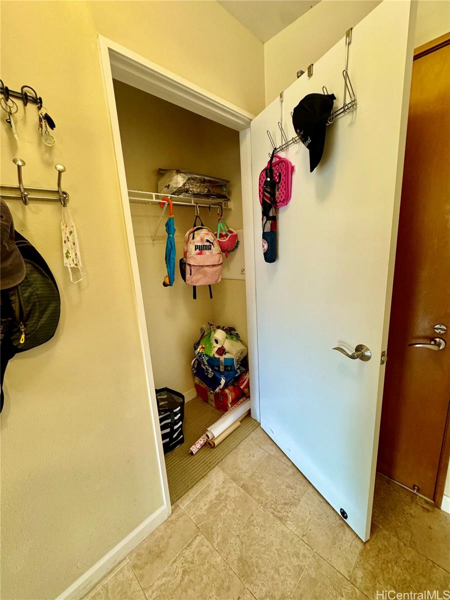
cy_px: 300
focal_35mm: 14
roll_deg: +4.9
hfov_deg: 85.7
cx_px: 225
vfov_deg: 102.1
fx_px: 243
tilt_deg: -11.6
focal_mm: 2.22
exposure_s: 1/120
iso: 320
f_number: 2.2
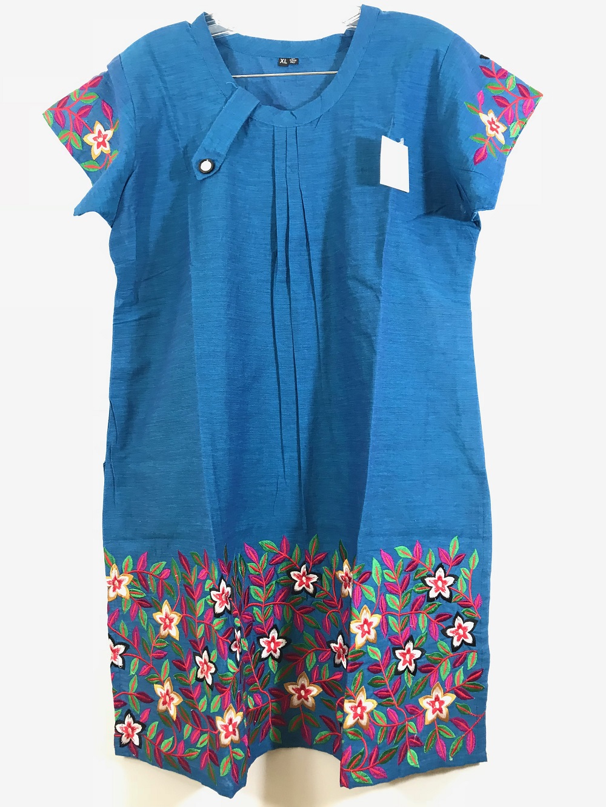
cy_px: 404
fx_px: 653
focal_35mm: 28
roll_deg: -0.4
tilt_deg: -1.6
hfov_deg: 49.8
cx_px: 303
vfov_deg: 63.4
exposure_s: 1/17
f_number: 1.8
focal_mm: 3.99
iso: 40
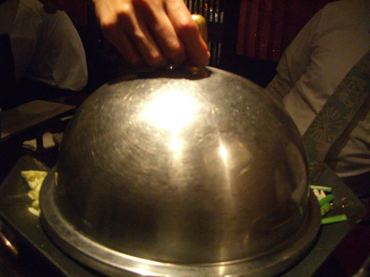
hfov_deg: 49.0
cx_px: 185
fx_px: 406
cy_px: 138
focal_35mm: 38
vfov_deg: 37.7
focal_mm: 6.2
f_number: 2.7
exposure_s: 1/50
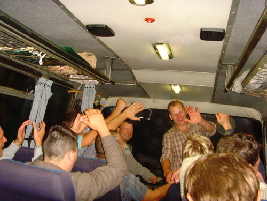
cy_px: 100
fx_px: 301
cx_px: 134
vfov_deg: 36.8
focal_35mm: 39
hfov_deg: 47.9
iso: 400
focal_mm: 6.6
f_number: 3.5
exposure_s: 1/45
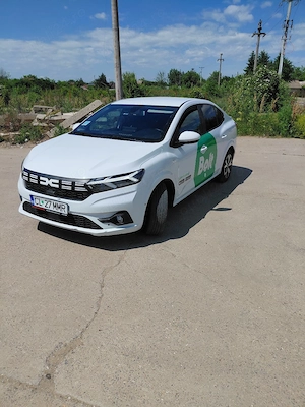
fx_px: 294
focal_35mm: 25
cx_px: 152
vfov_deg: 69.4
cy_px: 204
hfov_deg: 54.9
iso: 50
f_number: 1.8
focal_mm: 4.69
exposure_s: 1/10000
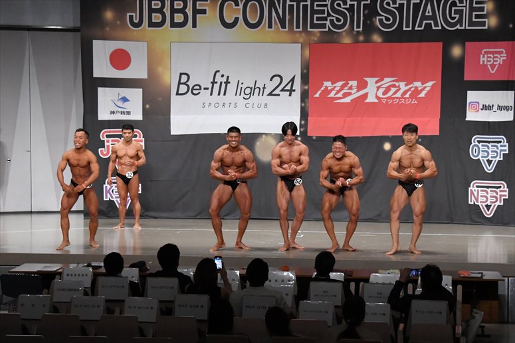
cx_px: 258
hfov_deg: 23.4
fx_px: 1244
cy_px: 172
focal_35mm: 87
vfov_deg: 15.7
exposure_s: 1/400
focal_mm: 58
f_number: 5.6
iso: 6400
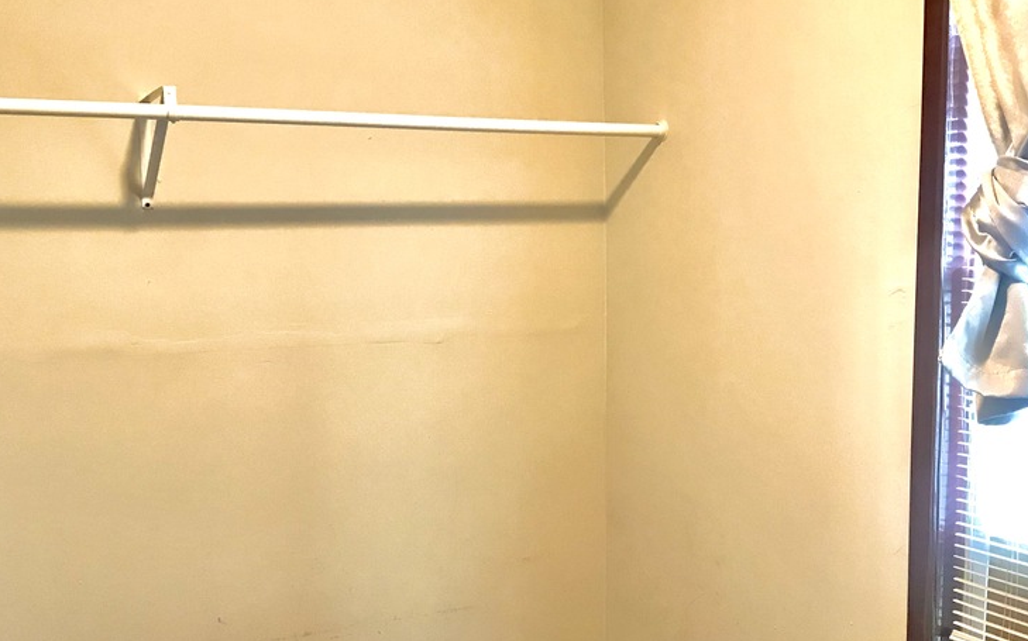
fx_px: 1232
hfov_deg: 45.3
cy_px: 371
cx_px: 544
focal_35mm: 44
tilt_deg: -5.4
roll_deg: -0.2
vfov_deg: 29.1
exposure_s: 1/15
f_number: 1.8
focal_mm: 3.99
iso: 50
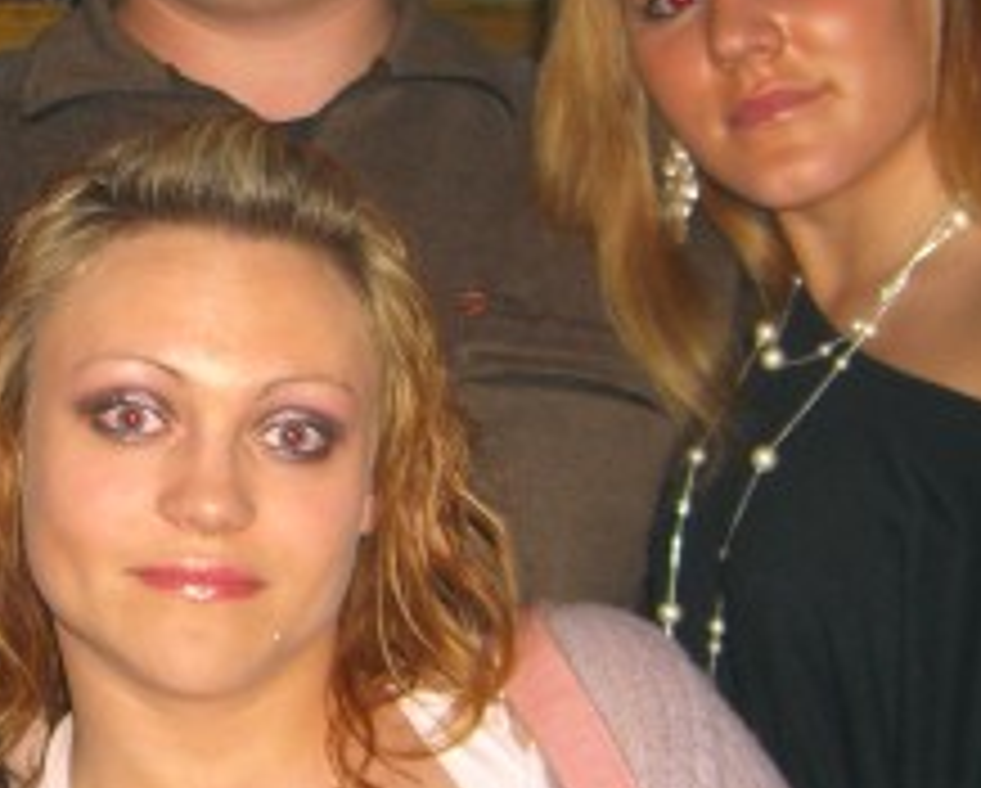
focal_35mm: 102
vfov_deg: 15.1
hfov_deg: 18.4
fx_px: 2965
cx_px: 54
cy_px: 320
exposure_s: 1/60
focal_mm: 7.9
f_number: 2.8
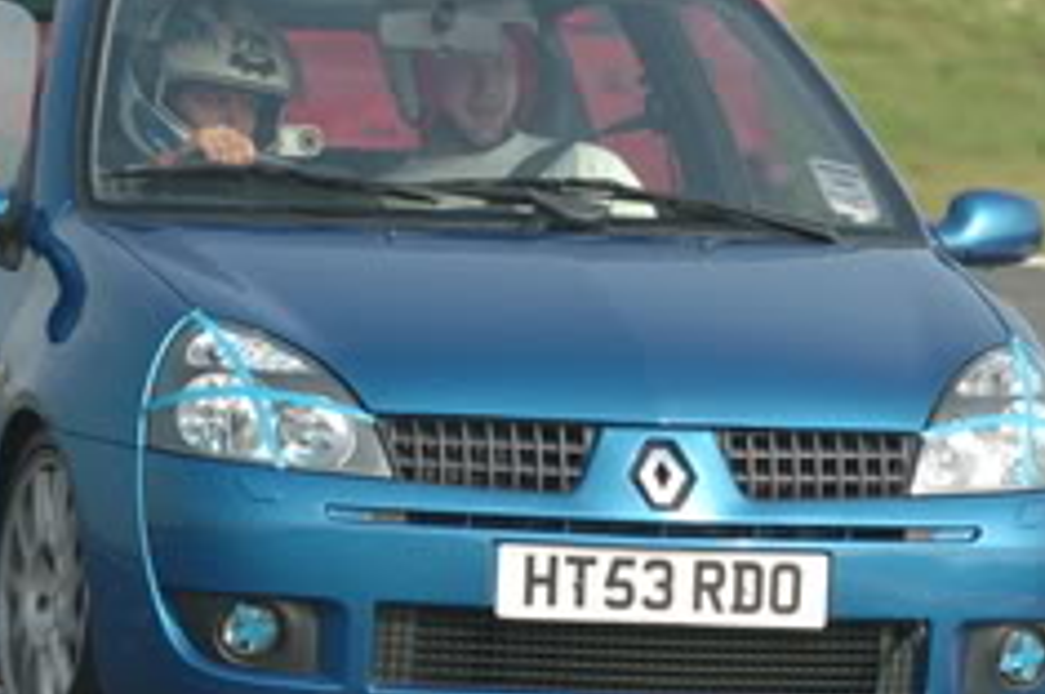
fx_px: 35539
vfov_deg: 1.1
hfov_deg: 1.7
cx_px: 289
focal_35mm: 1226
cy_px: 325
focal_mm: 300
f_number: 7.6
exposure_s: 1/320
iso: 200
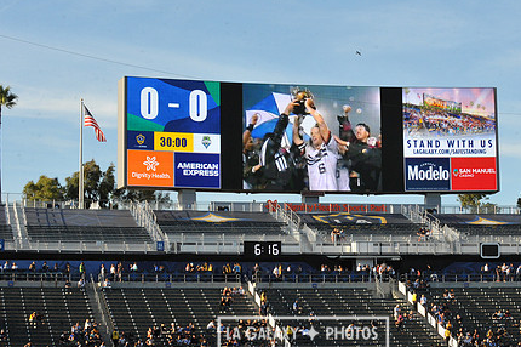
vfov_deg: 12.7
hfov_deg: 18.9
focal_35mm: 108
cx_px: 303
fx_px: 1562
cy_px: 150
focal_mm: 80
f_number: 16
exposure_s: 1/1000
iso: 1600
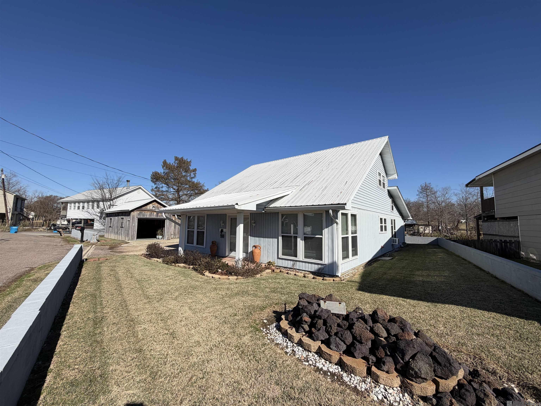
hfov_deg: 102.1
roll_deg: -0.7
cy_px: 203
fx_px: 219
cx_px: 270
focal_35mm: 14
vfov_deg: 85.7
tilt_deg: +5.3
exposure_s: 1/1189
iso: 20
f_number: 2.2
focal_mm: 2.22
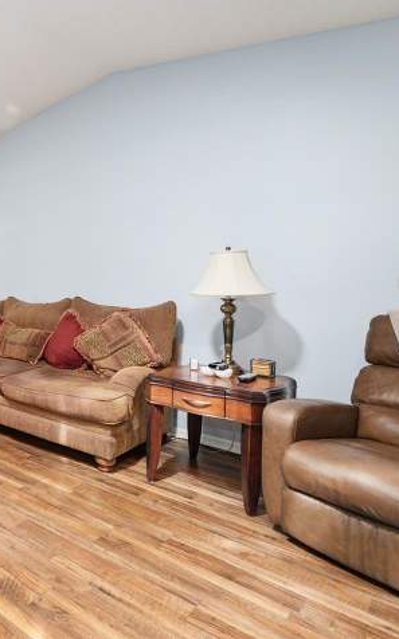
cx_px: -81
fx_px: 418
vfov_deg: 74.5
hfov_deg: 38.0
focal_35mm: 24
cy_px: 283
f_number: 7.1
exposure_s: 1/2
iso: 500
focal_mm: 14
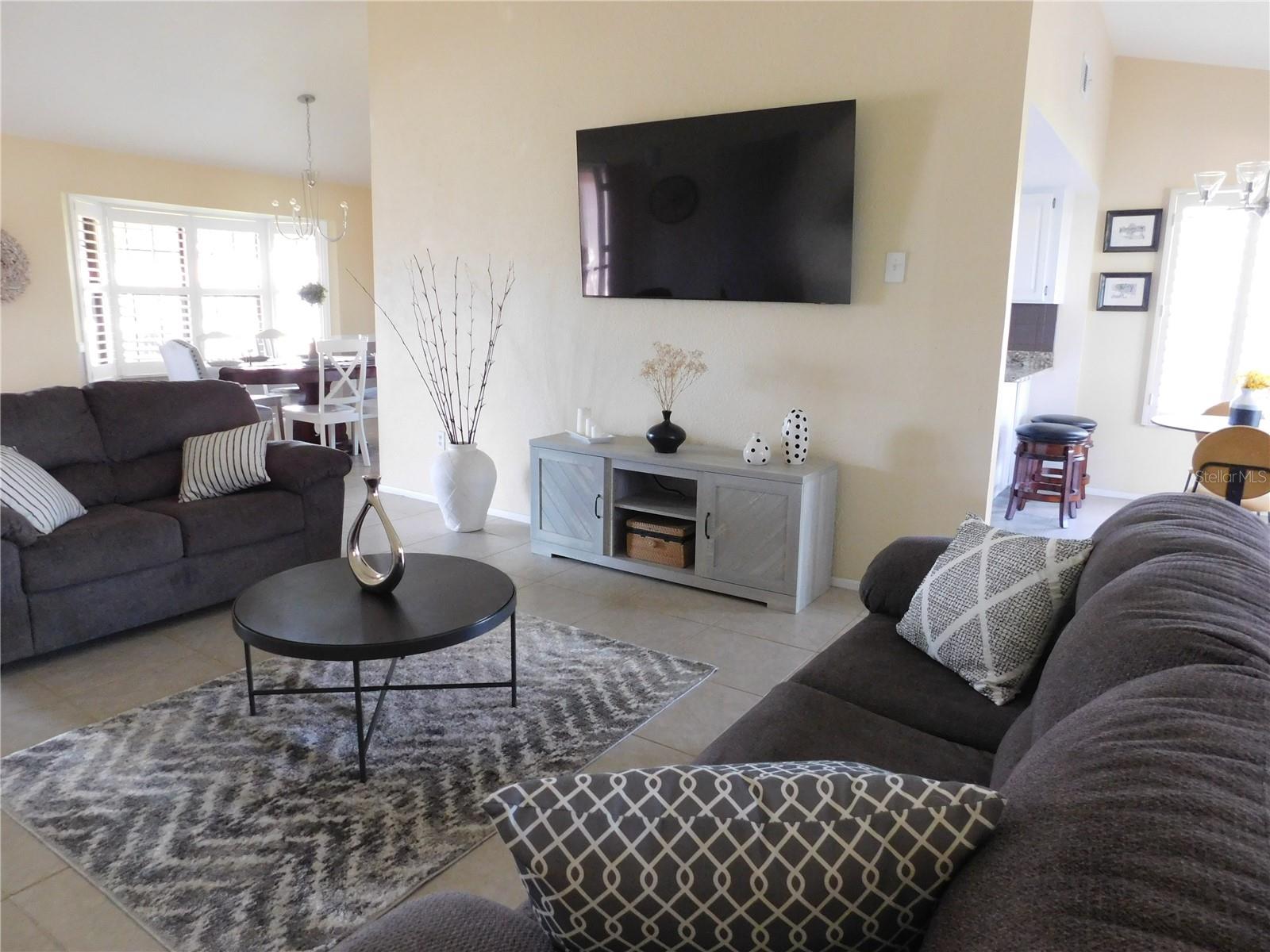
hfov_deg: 73.9
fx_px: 844
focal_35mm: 23
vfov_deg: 58.9
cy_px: 476
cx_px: 635
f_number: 3
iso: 400
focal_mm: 4
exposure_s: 1/15
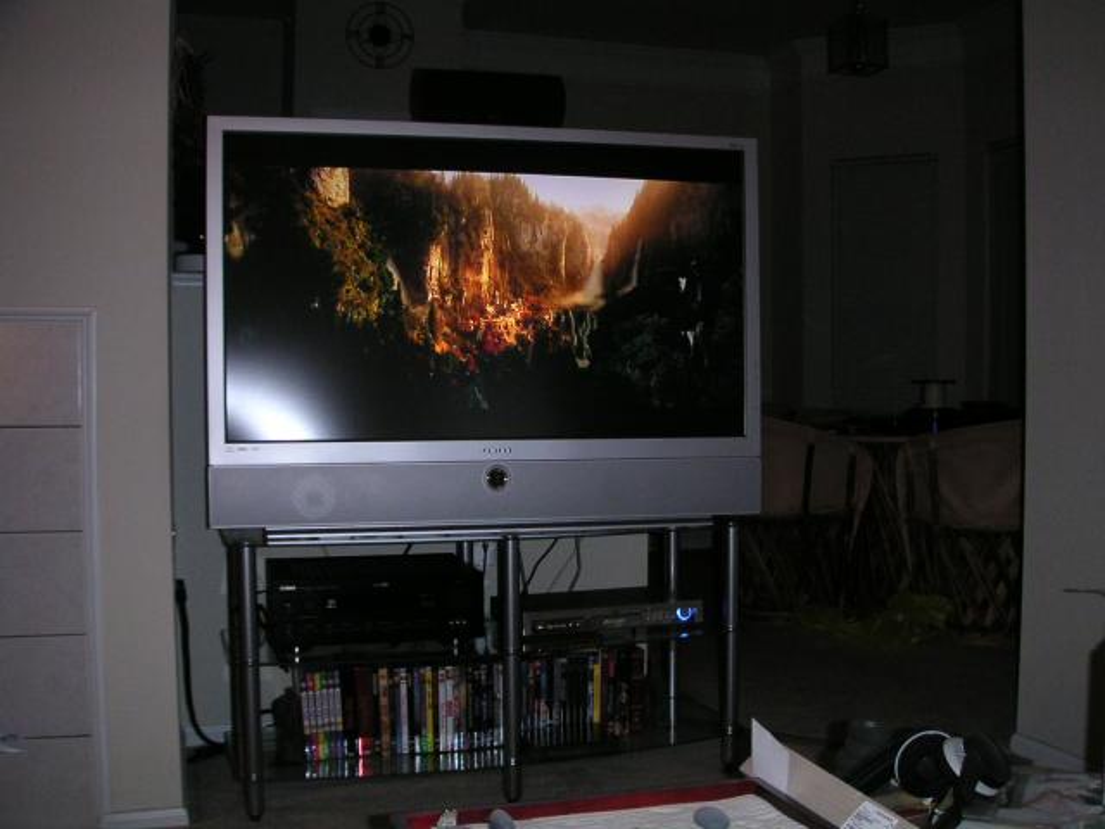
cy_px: 414
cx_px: 552
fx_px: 1181
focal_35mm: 37
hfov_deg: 50.1
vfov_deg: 38.7
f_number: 2.8
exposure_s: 1/45
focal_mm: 5.7
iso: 160
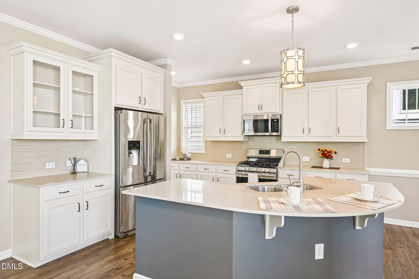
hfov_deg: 82.6
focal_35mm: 20
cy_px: 140
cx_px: 210
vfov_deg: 60.7
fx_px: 239
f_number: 8
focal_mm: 20.5
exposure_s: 1/15
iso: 400
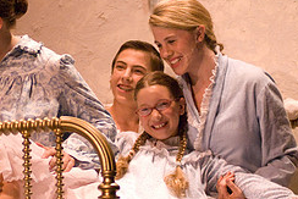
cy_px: 82
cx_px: 62
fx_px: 2360
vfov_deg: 4.8
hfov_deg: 7.2
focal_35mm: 285
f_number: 2.8
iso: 1600
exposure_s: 1/160
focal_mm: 80
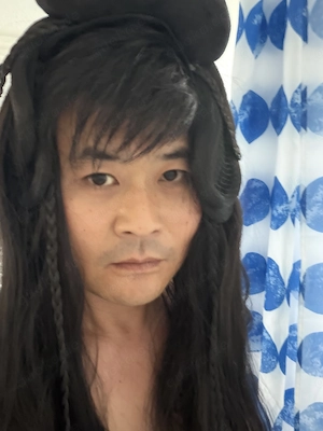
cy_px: 216
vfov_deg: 60.0
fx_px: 373
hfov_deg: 46.8
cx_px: 162
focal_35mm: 30
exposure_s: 1/15
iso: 800
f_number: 1.9
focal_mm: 2.71
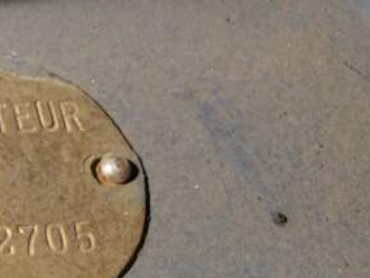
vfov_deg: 13.3
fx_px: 1176
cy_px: 269
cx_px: -348
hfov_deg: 14.9
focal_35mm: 110
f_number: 2.4
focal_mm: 4.3
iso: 100
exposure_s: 1/120
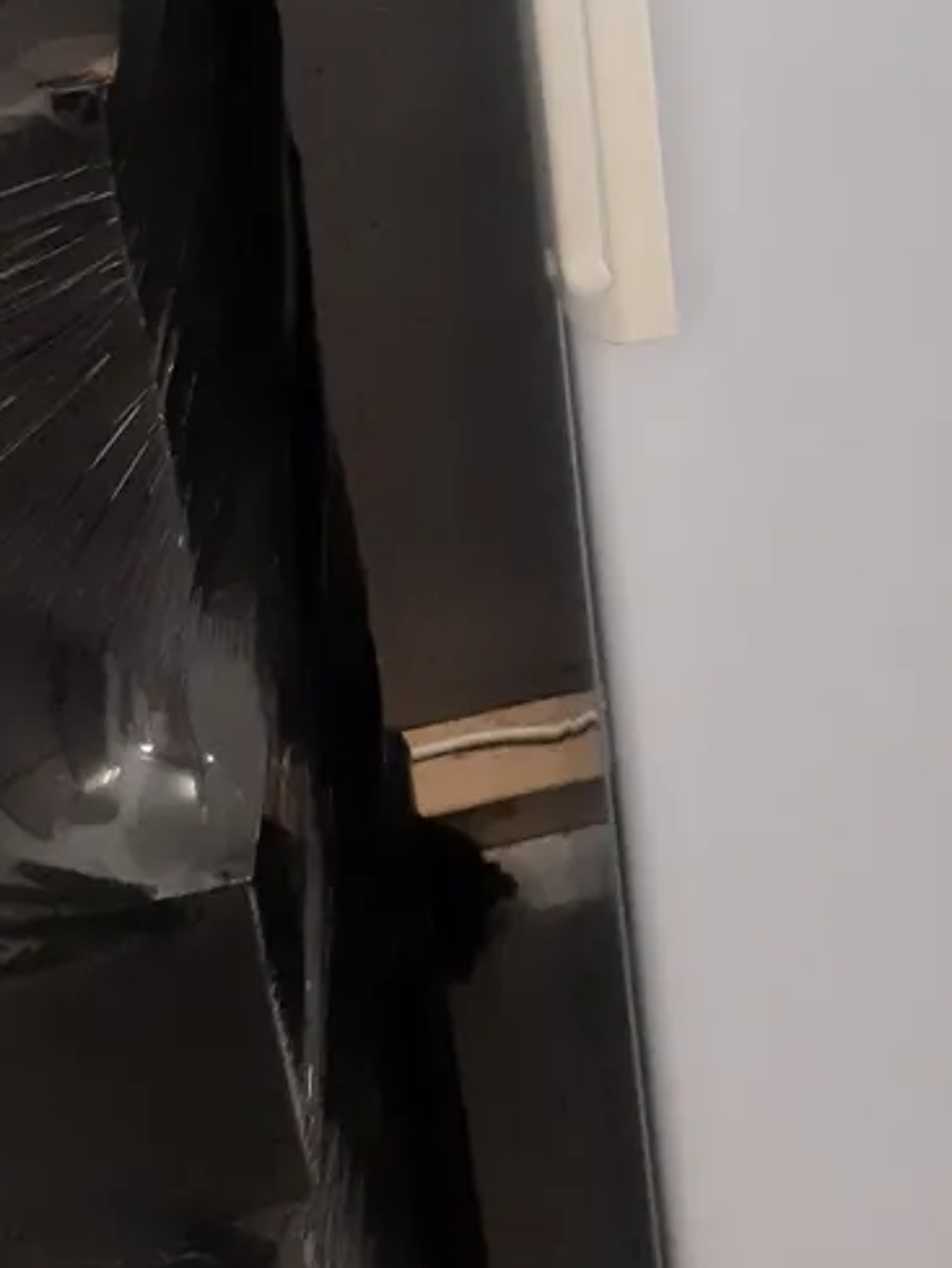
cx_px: 1123
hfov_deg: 20.3
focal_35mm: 68
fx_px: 2492
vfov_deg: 26.4
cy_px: -119
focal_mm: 3.92
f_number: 1.7
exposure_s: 1/50
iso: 200
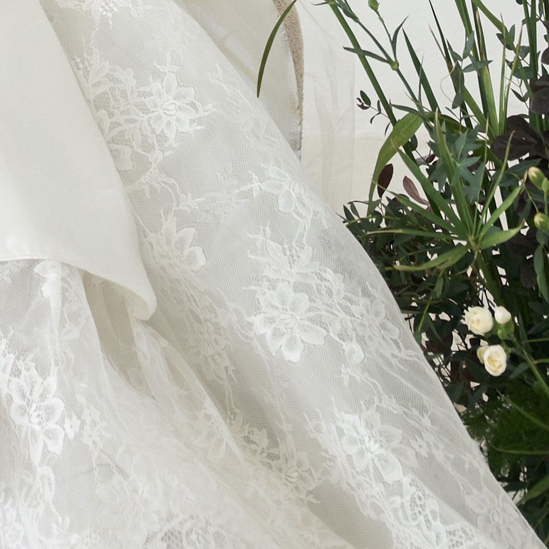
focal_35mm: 233
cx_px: -342
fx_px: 4187
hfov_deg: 7.3
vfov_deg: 7.1
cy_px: -718
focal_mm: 48.7
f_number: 4
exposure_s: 1/200
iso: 500
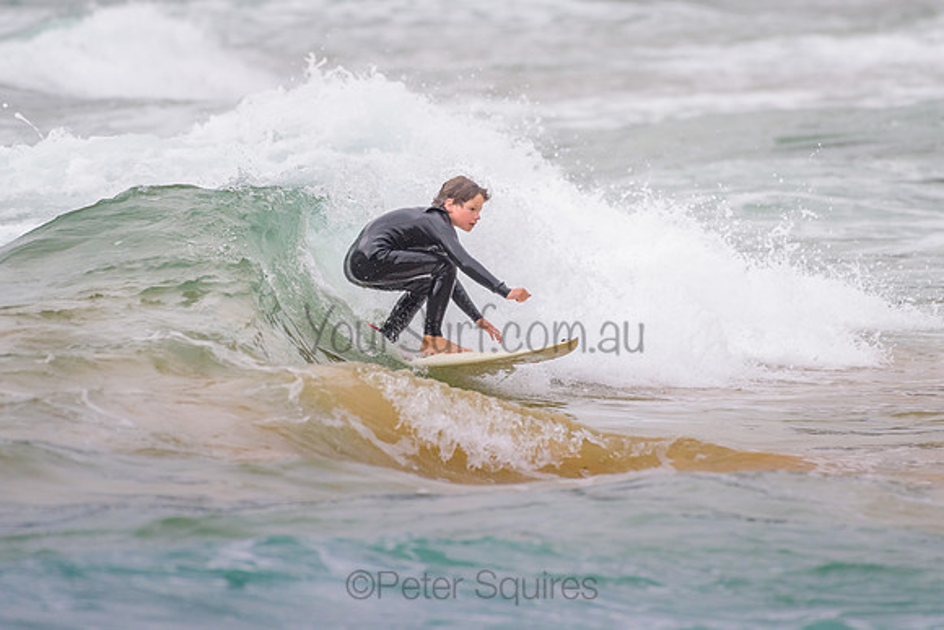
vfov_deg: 2.2
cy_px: 246
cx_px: 532
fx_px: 16076
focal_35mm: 613
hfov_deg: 3.4
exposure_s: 1/800
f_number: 5.6
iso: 360
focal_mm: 500
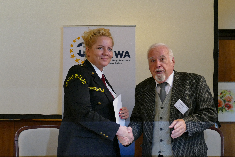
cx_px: 118
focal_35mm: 66
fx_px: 431
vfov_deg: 20.6
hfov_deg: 30.5
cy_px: 78
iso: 2000
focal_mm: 24
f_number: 3.6
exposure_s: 1/125
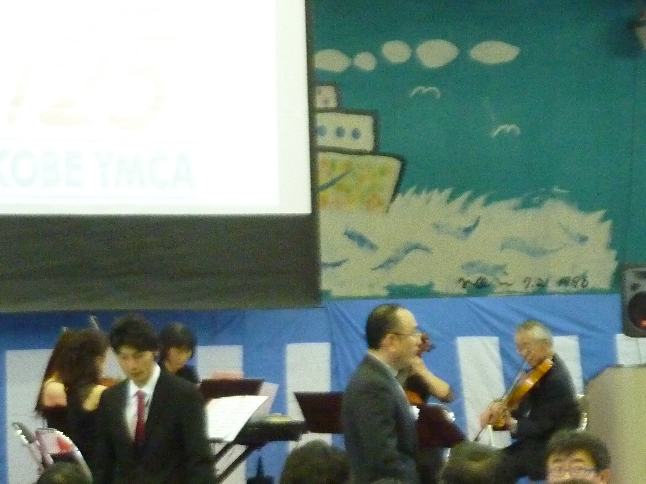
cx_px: 323
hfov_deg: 13.2
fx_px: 2799
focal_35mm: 150
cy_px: 242
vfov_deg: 9.9
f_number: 4.2
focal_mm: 13.7
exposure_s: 1/60
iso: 800
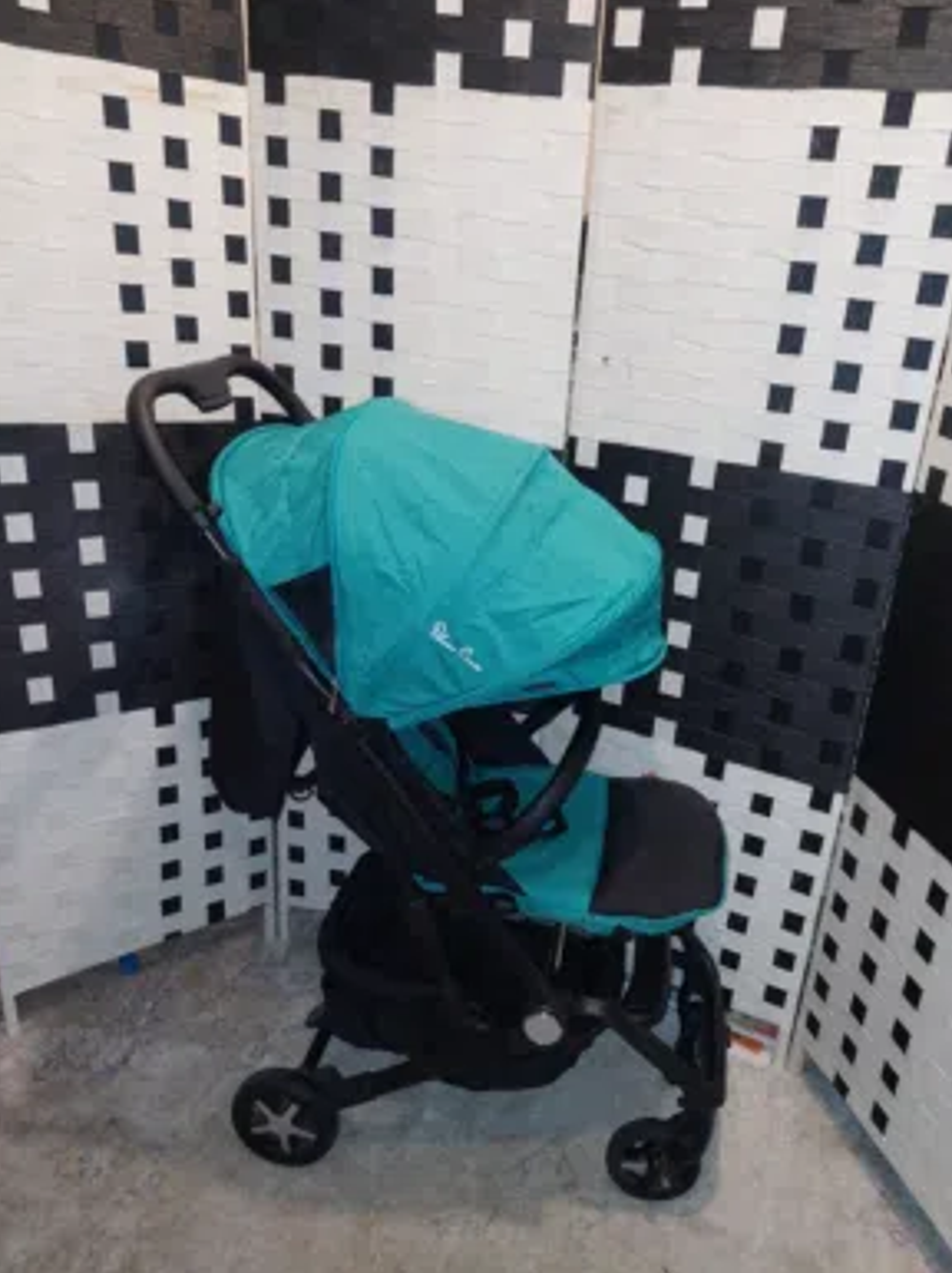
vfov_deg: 67.3
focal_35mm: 26
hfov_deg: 53.0
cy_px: 618
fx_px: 955
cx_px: 483
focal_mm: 5.23
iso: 320
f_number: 1.8
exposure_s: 1/50
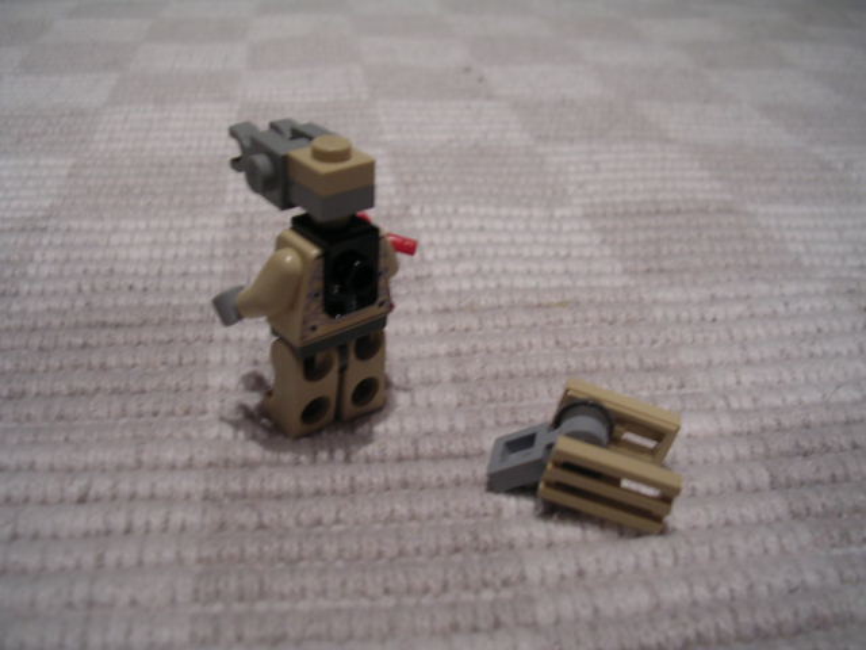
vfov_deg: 37.7
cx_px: 433
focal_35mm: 38
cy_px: 325
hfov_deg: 49.0
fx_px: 951
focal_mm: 5.8
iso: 100
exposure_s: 1/7.4
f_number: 2.8
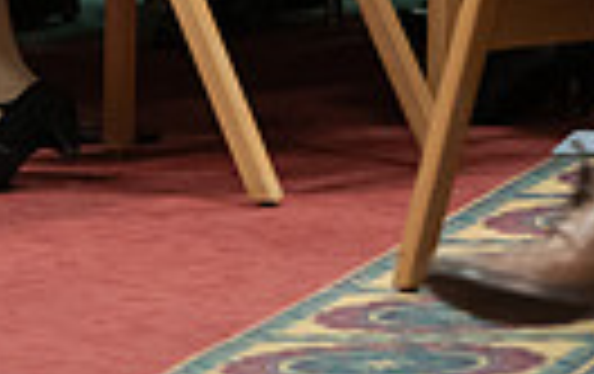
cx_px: 90
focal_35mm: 603
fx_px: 9778
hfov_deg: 3.5
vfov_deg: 2.2
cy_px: -435
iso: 2000
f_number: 2.8
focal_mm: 135
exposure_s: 1/200
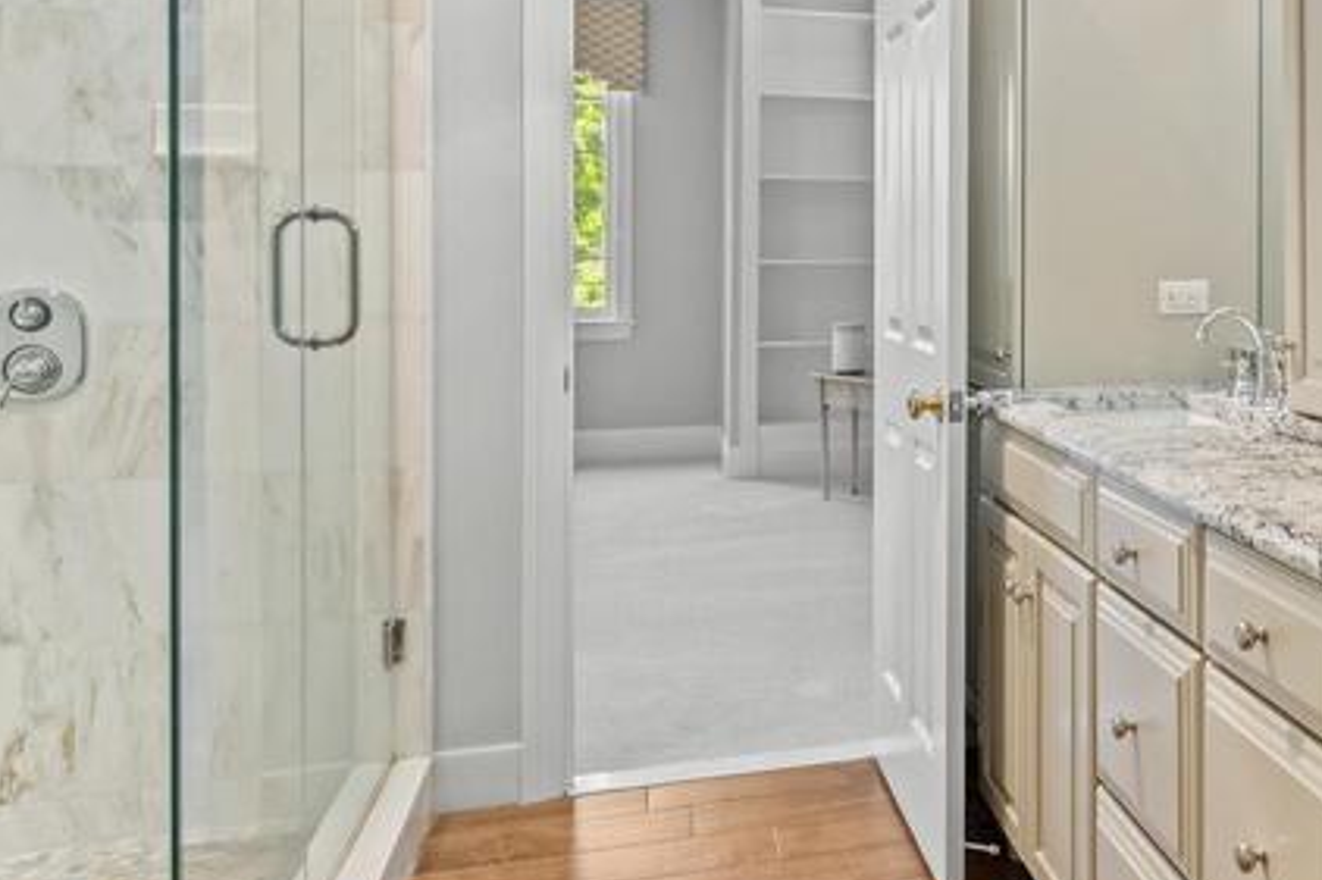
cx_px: 1090
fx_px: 1248
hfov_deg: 51.7
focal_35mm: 34
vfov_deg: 38.1
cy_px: 243
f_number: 7.1
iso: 1250
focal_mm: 14
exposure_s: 1/25
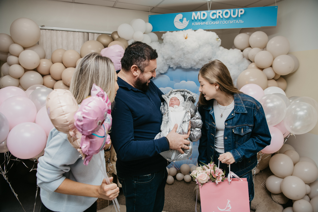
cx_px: 159
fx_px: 212
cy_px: 106
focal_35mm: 24
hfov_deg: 73.7
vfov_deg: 53.1
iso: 160
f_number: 4
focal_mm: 24
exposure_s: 1/160
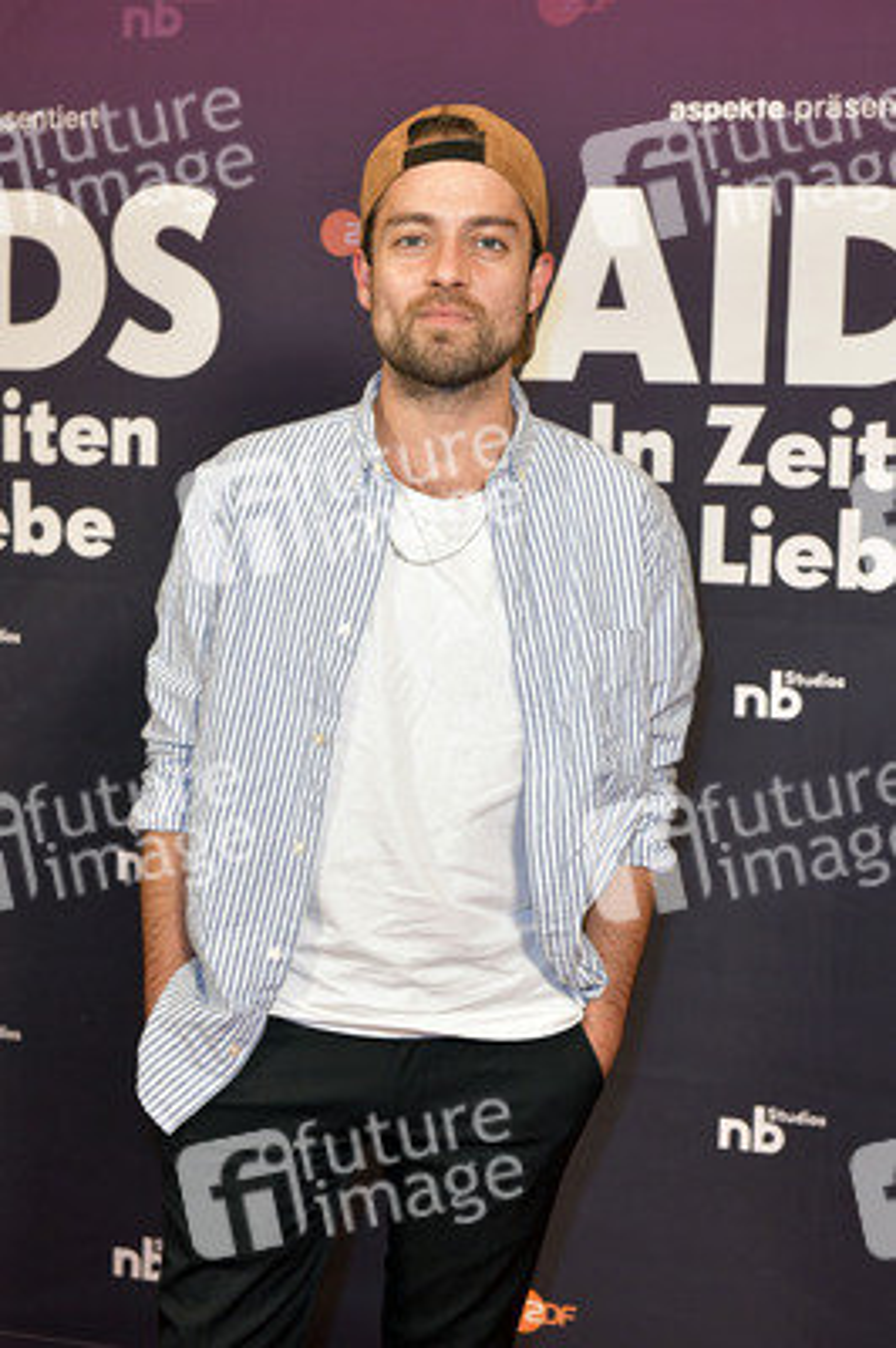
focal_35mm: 58
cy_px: 674
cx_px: 448
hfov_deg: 23.3
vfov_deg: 34.5
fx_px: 2169
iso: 2000
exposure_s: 1/200
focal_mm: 58
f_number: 6.3
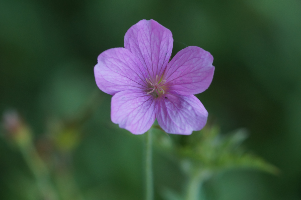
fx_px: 1254
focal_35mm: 150
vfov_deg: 9.1
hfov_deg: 13.7
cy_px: 100
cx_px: 150
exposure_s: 1/160
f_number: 4.5
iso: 500
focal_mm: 100
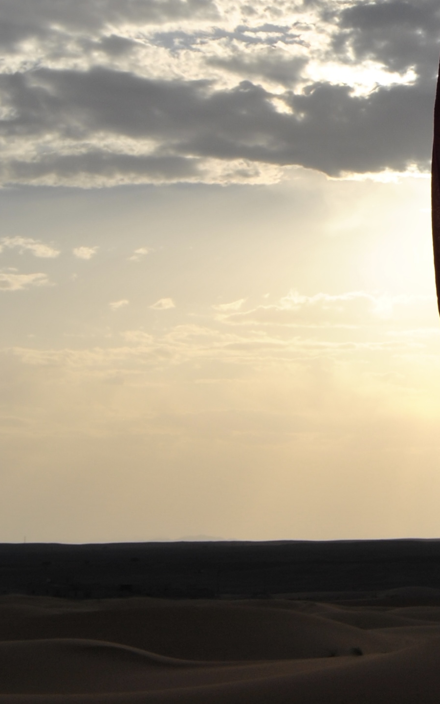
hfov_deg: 11.9
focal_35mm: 107
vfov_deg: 19.2
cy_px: 130
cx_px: 551
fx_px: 2053
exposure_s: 1/500
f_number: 11
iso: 100
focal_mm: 26
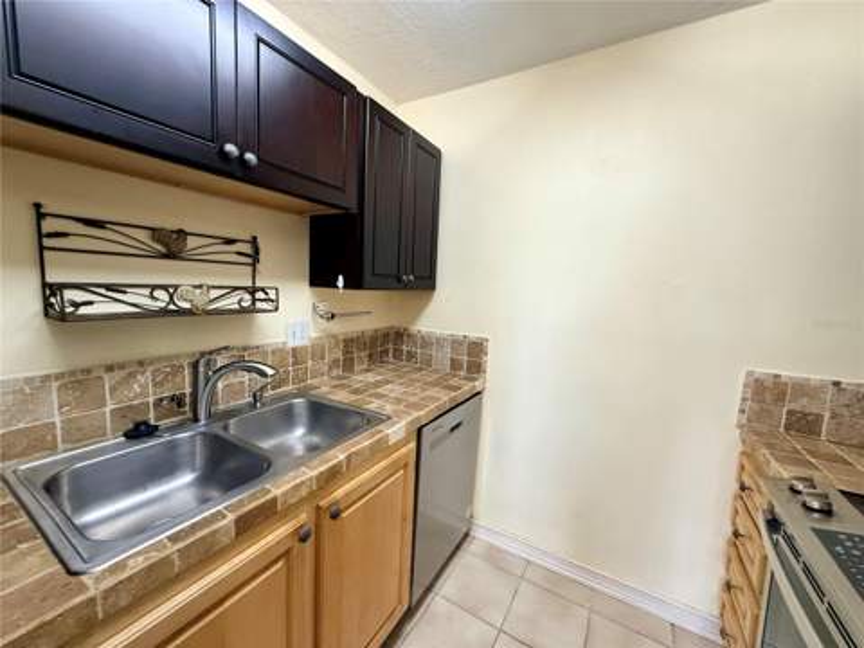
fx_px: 349
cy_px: 324
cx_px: 432
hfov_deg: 102.1
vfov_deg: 85.7
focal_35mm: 14
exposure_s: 1/120
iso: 320
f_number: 2.2
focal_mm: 2.22
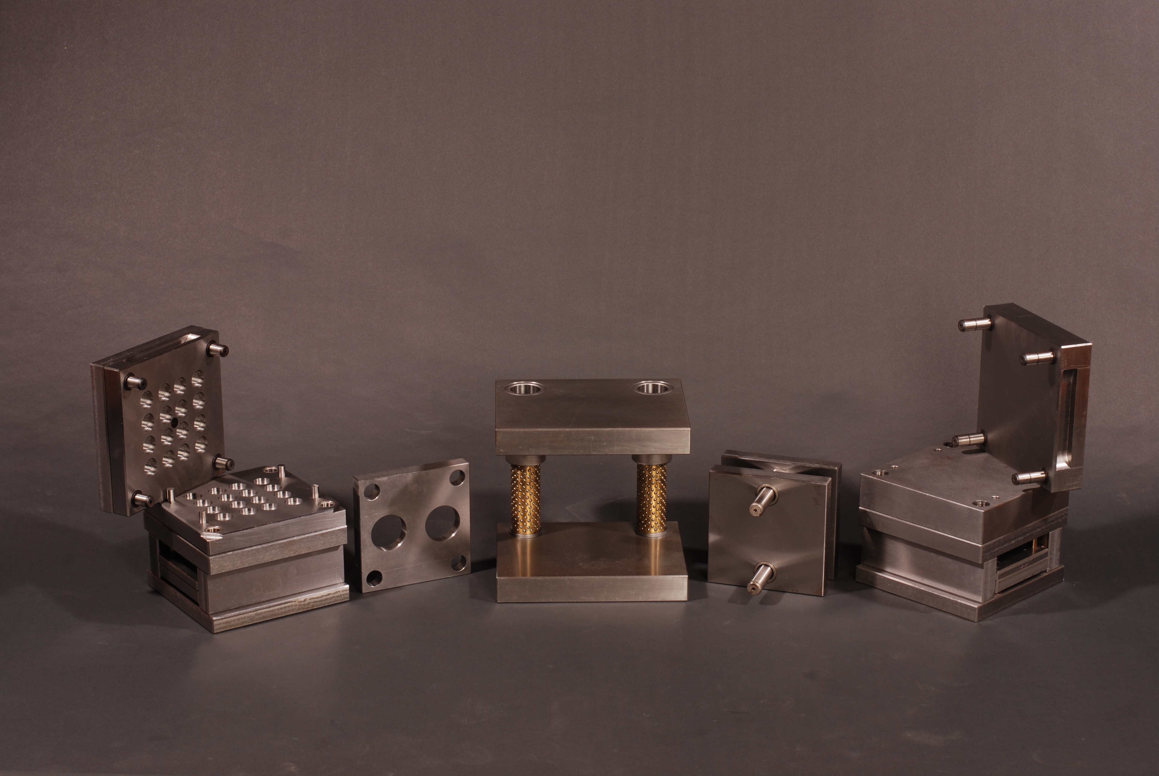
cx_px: 580
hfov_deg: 27.0
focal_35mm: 75
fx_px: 2417
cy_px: 388
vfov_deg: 18.2
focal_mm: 50
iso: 100
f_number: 10
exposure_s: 1/60
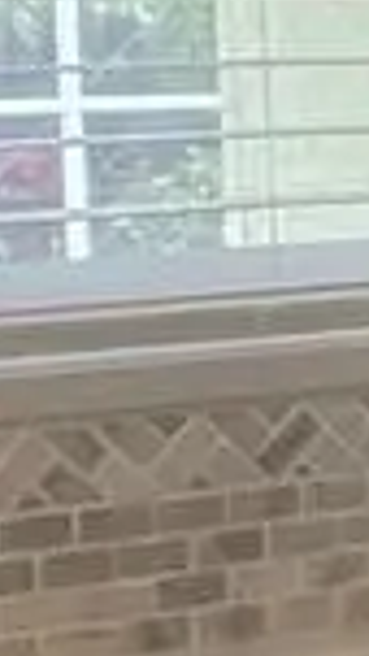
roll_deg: +2.1
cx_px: 916
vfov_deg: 14.3
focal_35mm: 150
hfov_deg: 7.5
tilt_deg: -6.6
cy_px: 382
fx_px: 2608
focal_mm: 1.57
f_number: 1.8
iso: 125
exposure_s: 1/120
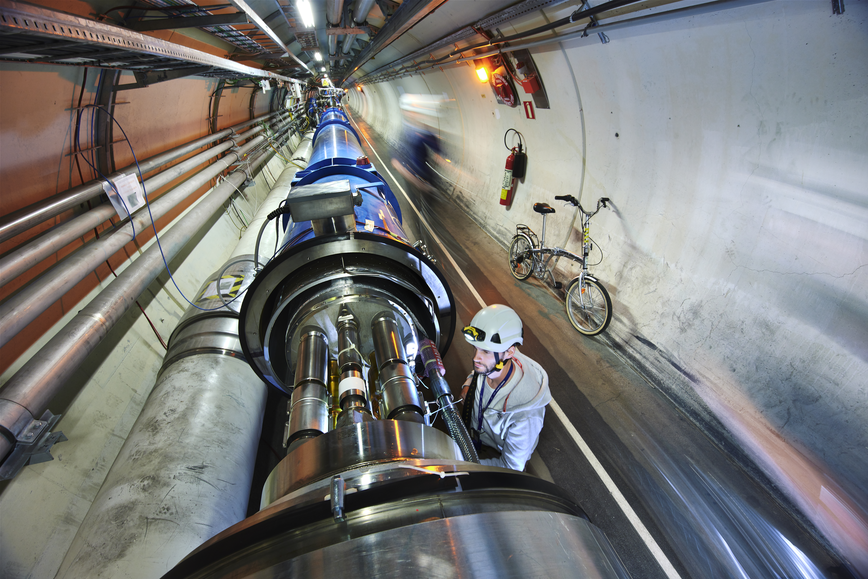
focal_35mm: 14
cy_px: 290
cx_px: 434
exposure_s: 1/1.3
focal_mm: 14
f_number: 8
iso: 160
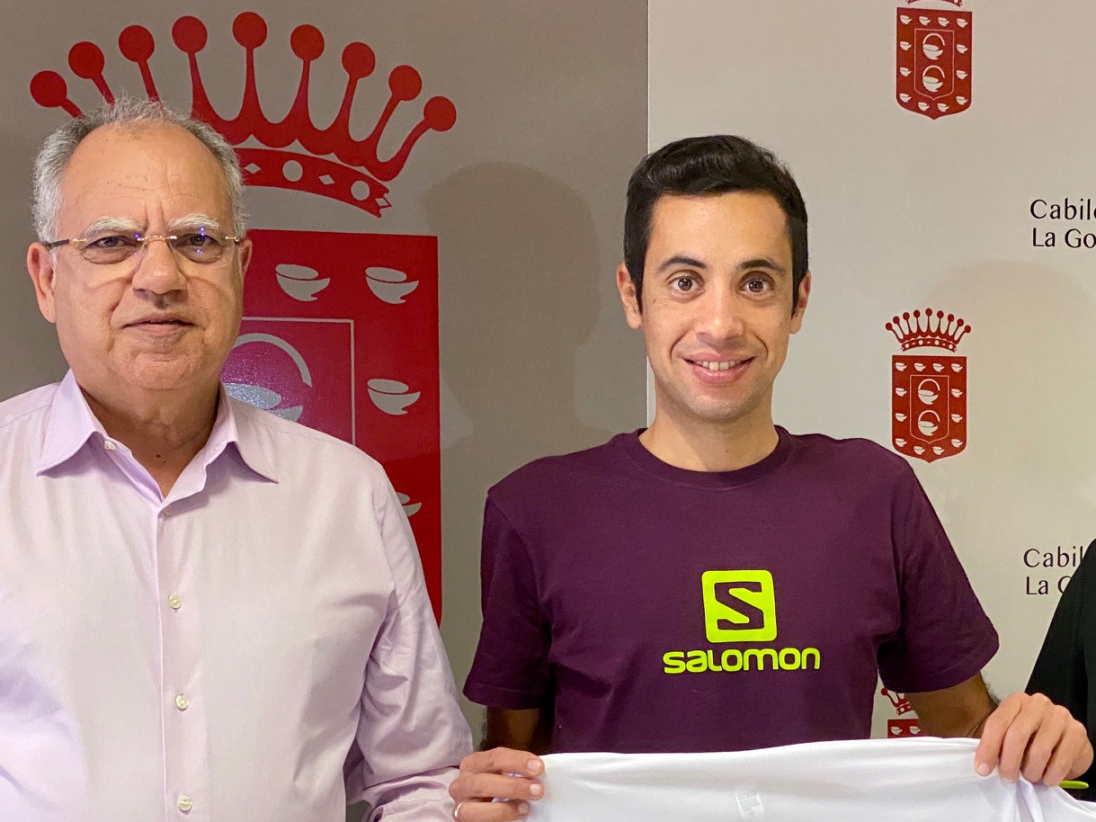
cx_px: 646
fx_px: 2723
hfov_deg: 22.7
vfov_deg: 17.0
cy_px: 648
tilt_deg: -3.0
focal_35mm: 86
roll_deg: -1.3
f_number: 2
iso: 200
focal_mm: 6
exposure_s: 1/50
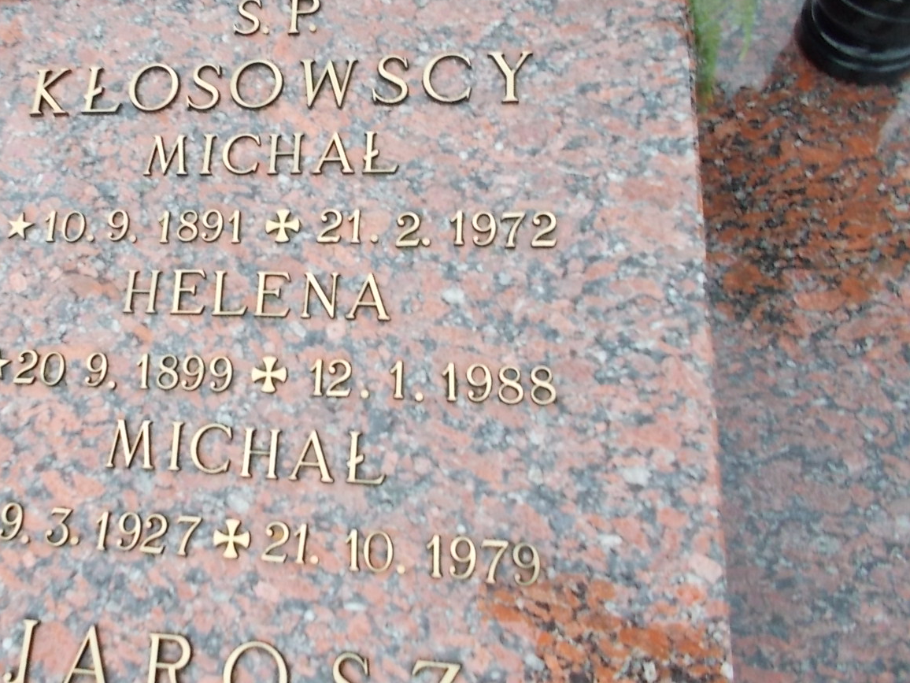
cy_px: 242
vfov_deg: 39.3
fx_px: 946
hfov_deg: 50.2
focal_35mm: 36
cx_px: 283
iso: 180
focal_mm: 4.6
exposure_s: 1/25
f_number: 3.2
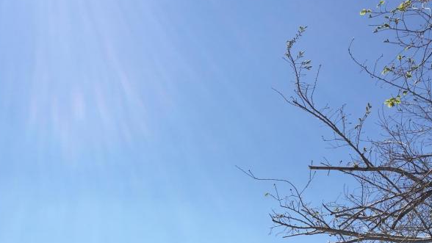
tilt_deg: +15.3
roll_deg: +1.4
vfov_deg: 21.3
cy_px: 224
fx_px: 630
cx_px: 119
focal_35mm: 55
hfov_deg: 37.1
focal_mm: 4.15
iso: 25
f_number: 2.2
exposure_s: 1/2653
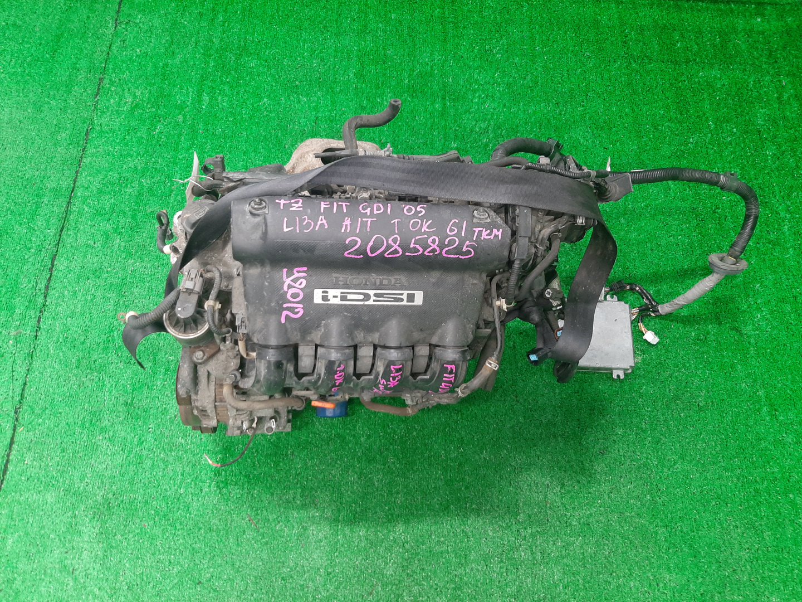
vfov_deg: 53.1
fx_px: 602
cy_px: 301
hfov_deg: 67.3
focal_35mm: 26
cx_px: 401
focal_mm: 3.93
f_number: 1.7
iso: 185
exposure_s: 1/50
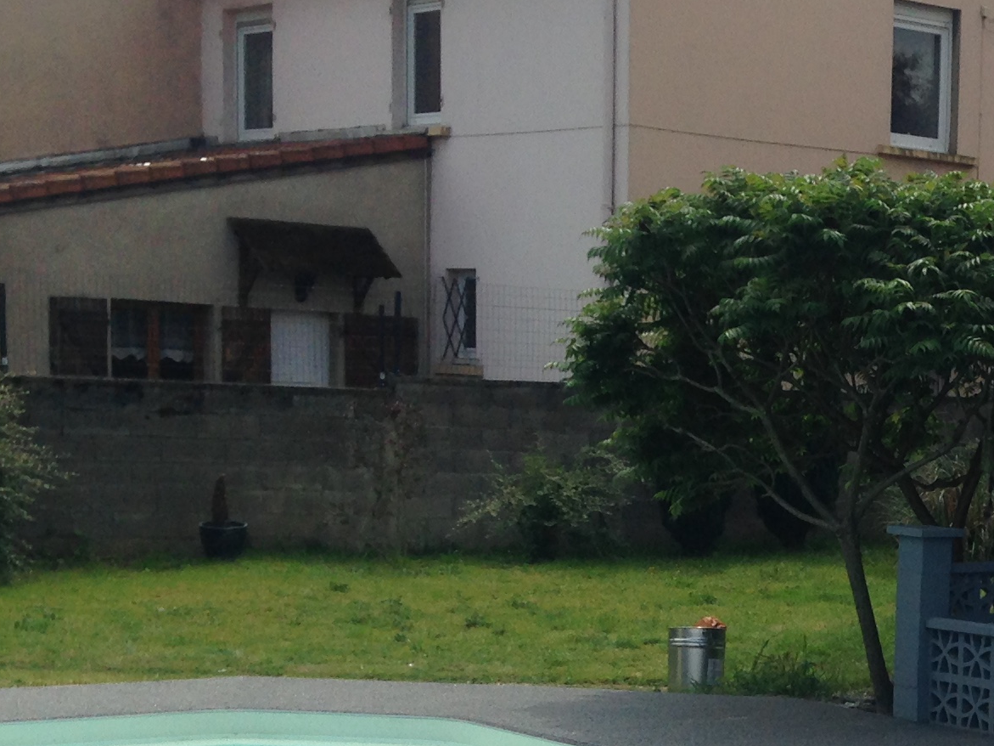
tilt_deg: -7.1
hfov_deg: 20.0
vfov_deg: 15.8
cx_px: 1188
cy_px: 736
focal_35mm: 92
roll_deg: -0.8
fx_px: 2642
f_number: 2.4
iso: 50
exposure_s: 1/2088
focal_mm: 4.12
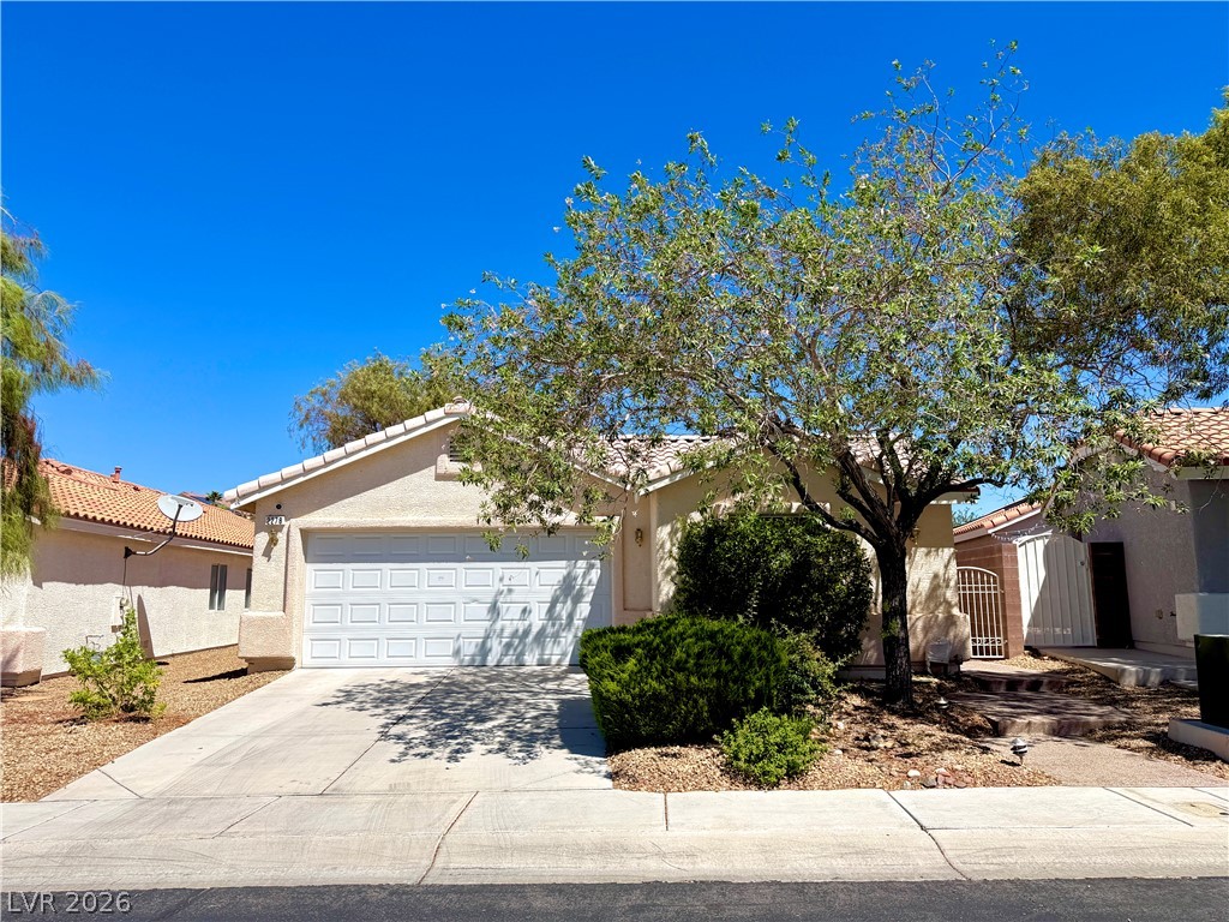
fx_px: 852
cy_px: 461
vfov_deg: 56.8
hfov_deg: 71.6
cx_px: 614
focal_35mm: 24
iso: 80
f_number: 1.78
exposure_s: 1/6711
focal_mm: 6.76
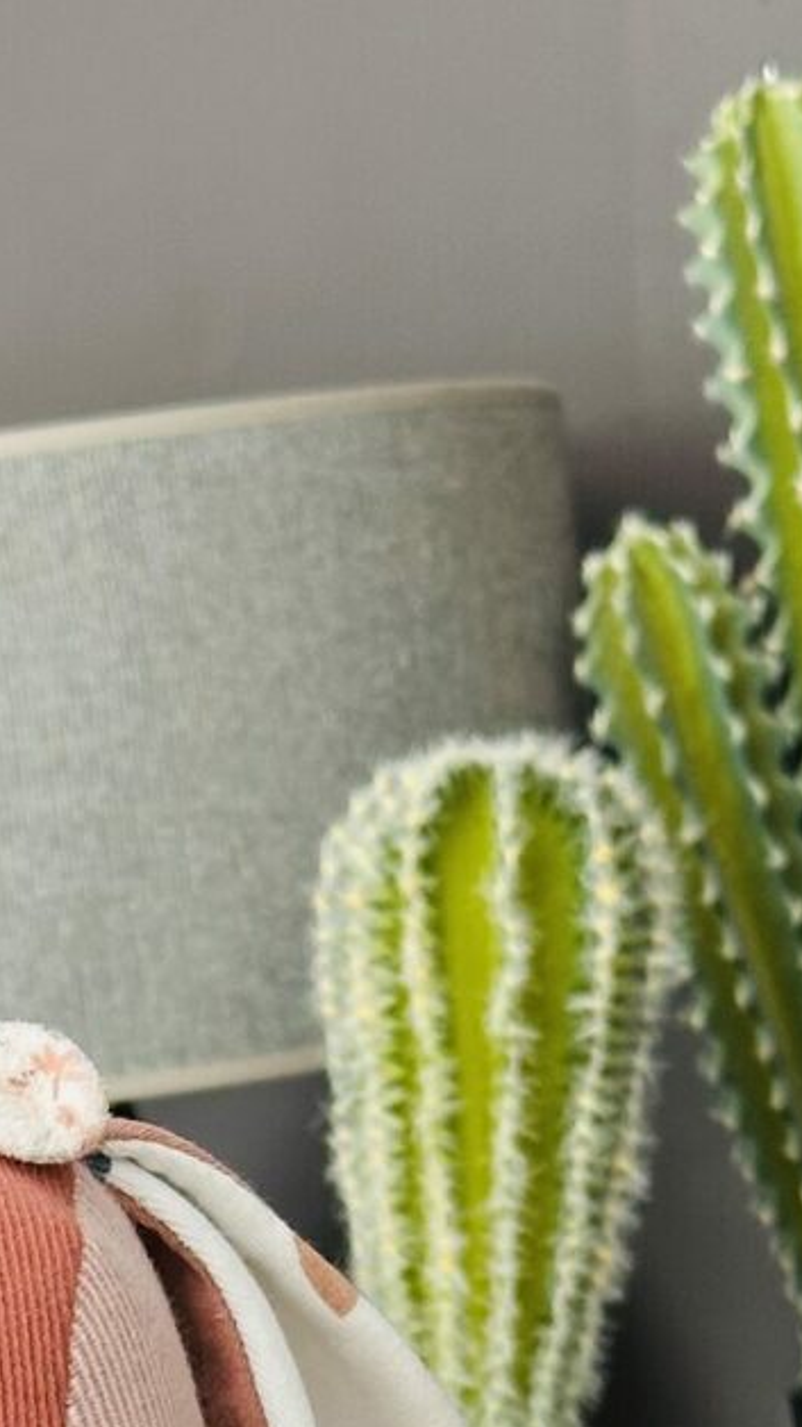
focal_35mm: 150
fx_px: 5674
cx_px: -36
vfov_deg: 13.6
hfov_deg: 8.0
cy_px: 2009
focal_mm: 6.86
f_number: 1.78
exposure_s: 1/121
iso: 64
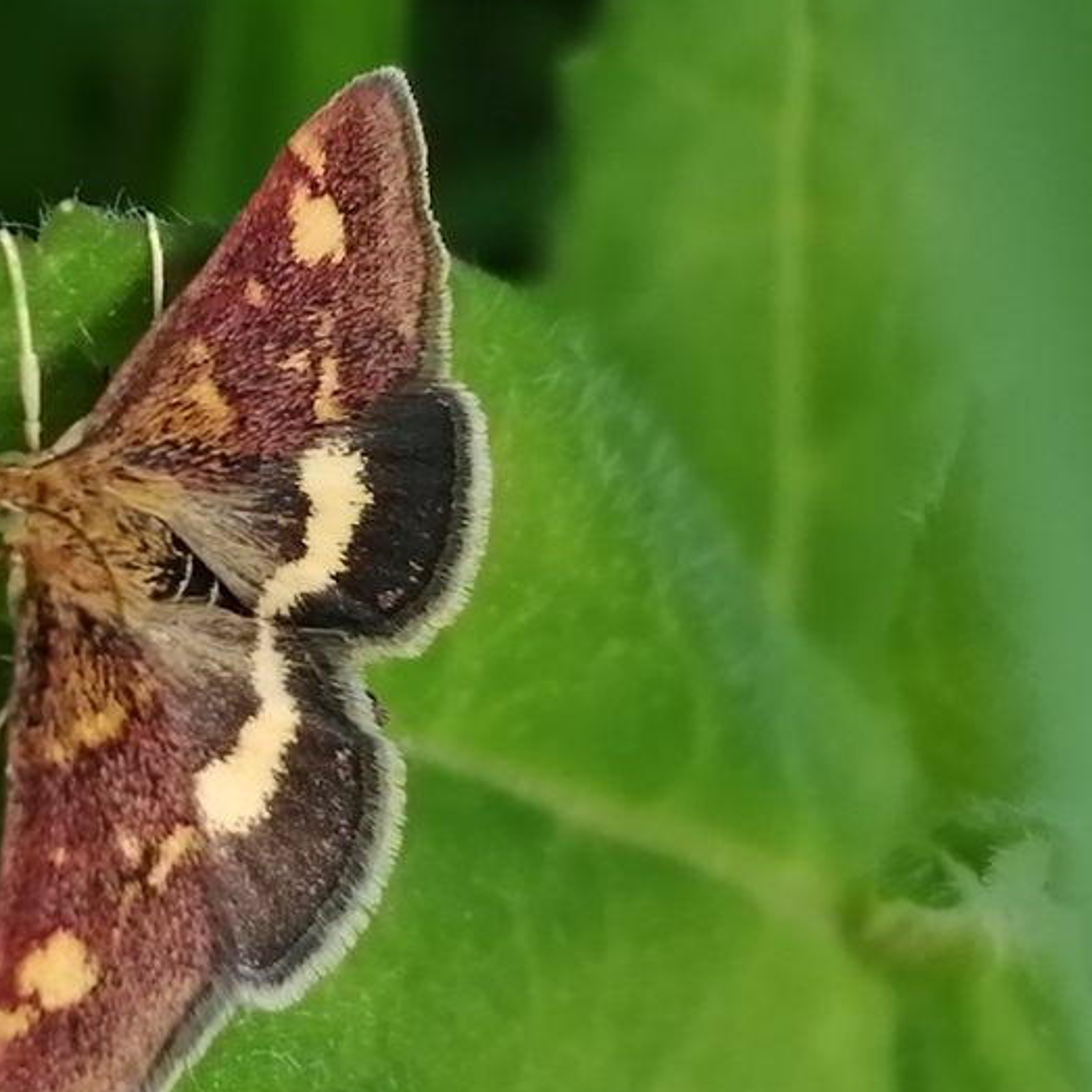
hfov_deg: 11.6
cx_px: 362
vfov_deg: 11.6
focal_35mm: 150
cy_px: 614
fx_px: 5354
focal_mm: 3.46
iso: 50
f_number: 1.8
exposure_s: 1/400
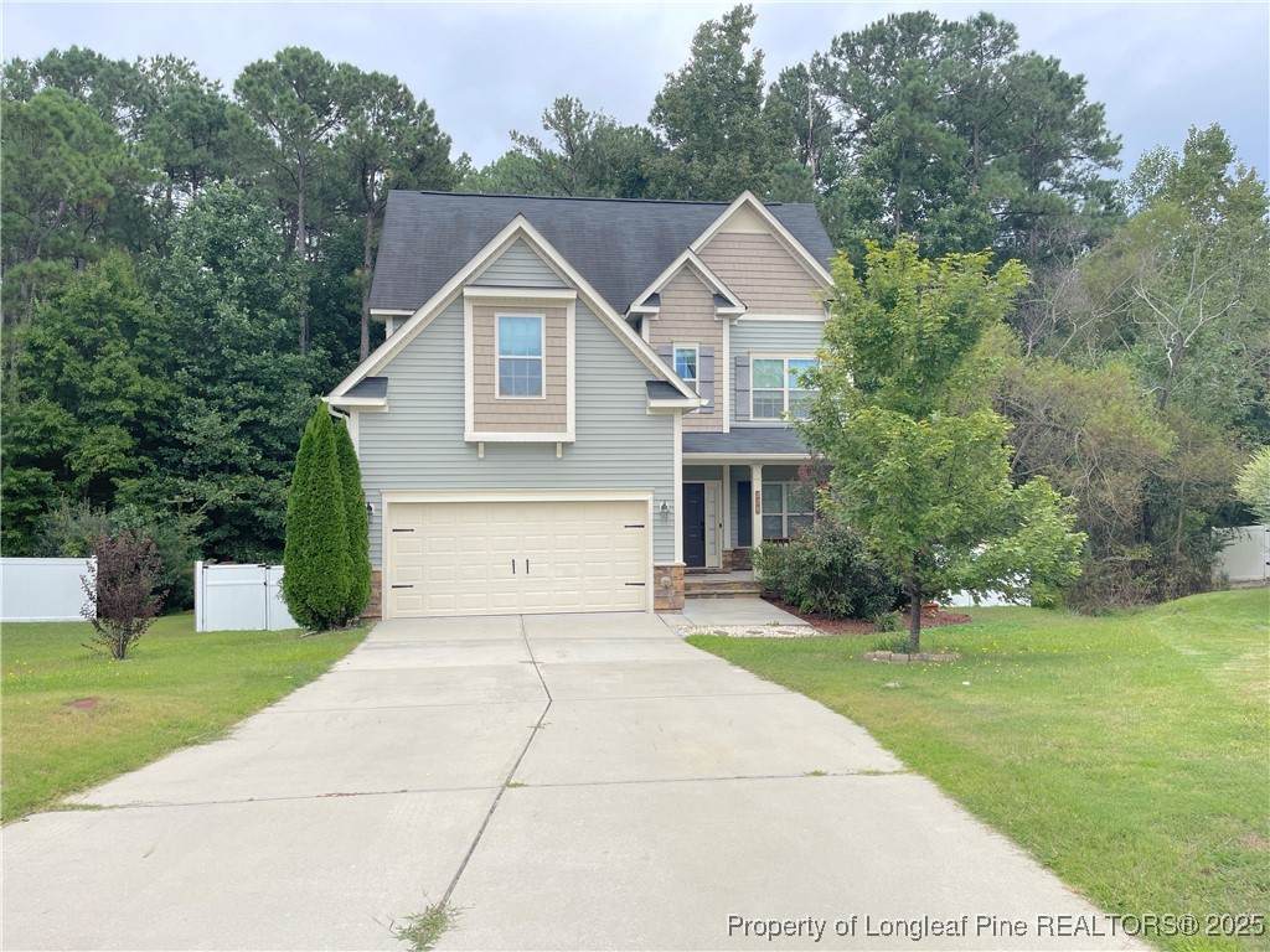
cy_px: 476
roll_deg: -0.1
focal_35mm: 25
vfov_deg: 54.9
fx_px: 917
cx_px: 635
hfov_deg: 69.4
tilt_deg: +0.5
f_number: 1.6
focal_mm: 5.1
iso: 32
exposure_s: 1/1553
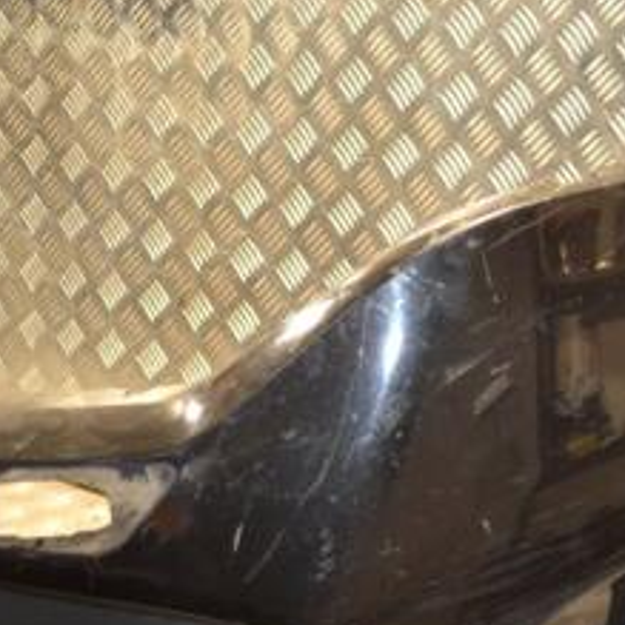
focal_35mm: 84
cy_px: 505
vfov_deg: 20.4
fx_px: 1716
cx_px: 548
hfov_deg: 20.3
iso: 560
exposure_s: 1/60
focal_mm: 24
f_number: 4
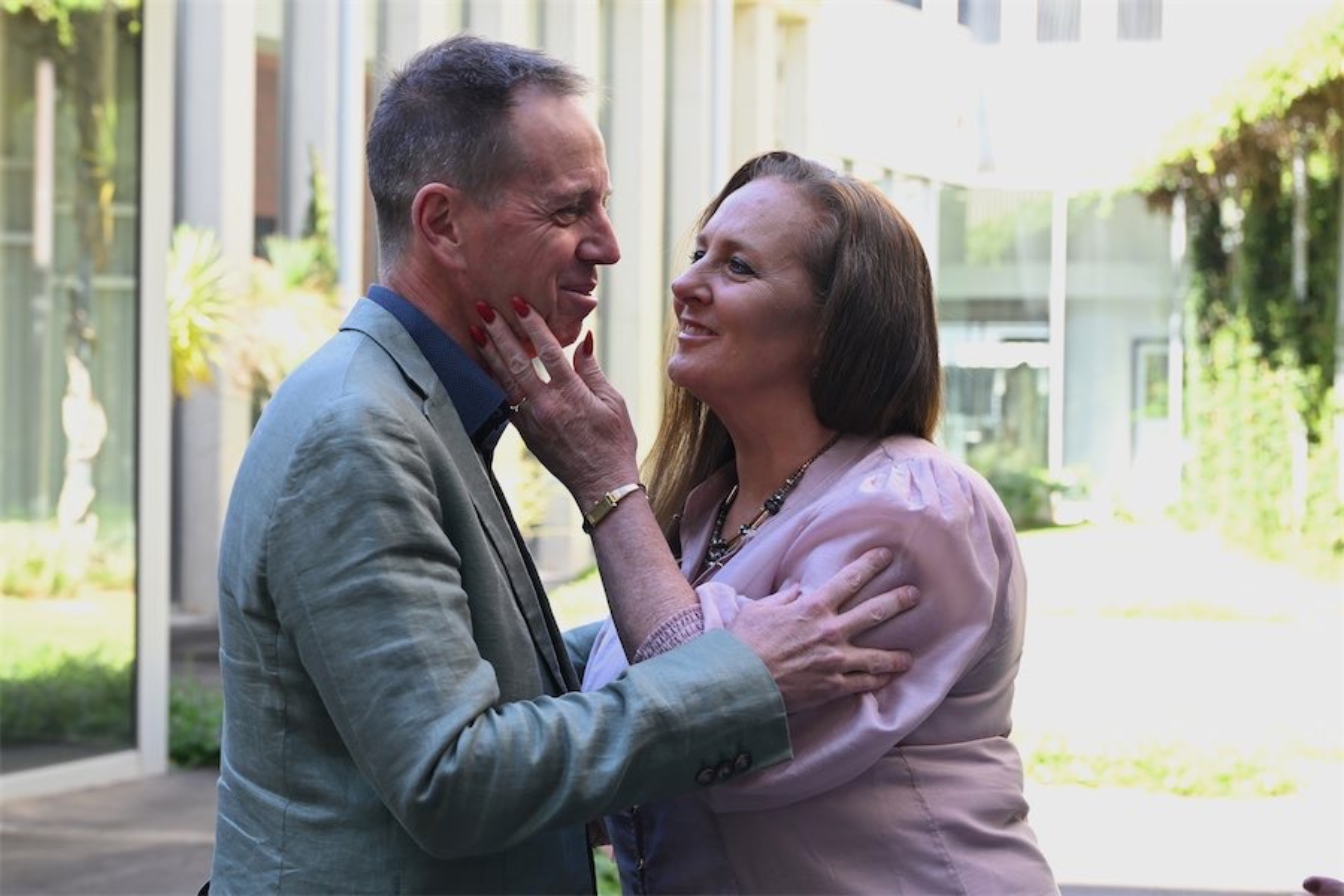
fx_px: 1456
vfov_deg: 34.2
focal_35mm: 39
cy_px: 448
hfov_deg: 49.6
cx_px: 672
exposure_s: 1/250
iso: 400
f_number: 4
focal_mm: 39
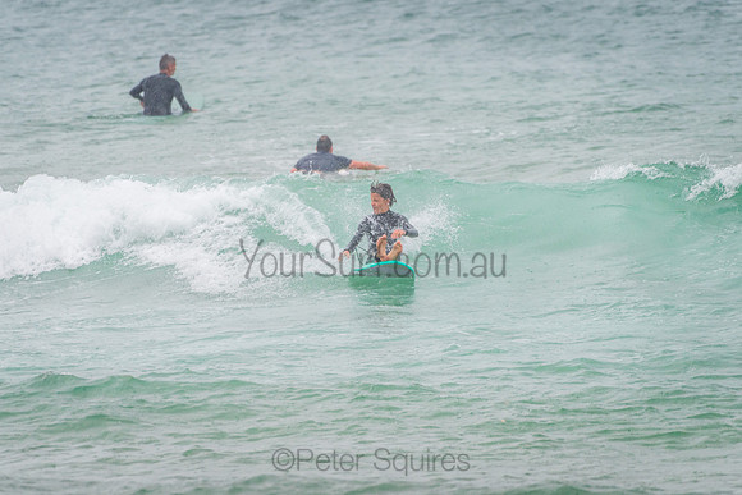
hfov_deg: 3.4
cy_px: 260
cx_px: 363
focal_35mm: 611
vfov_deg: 2.3
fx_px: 12589
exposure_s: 1/320
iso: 400
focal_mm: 500
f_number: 5.6
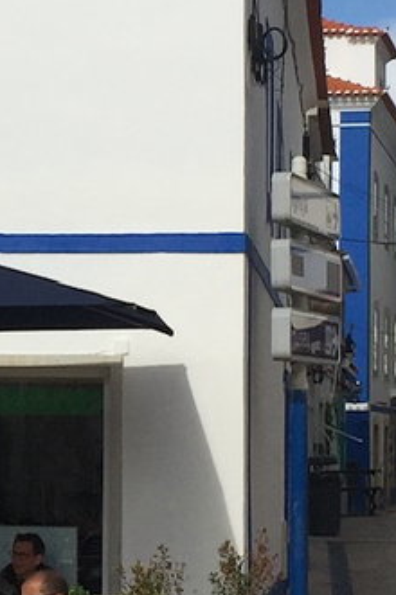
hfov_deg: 9.3
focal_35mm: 146
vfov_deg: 14.1
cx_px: -18
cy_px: 295
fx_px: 2414
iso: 32
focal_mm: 4.15
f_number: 2.2
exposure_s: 1/5650
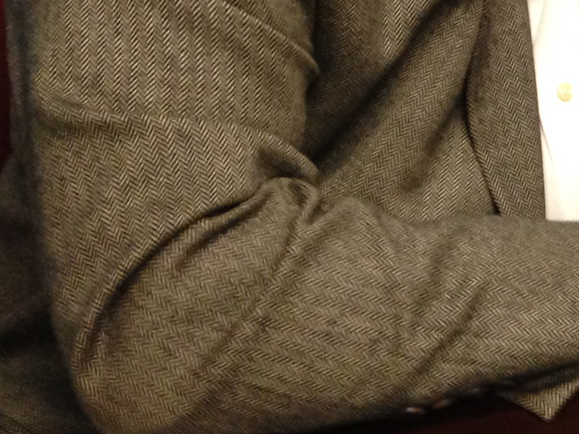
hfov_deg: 16.0
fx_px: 1890
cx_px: 872
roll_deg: -1.4
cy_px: -112
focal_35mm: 113
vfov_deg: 12.7
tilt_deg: -22.6
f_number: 2.4
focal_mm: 4.12
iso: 200
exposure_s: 1/20
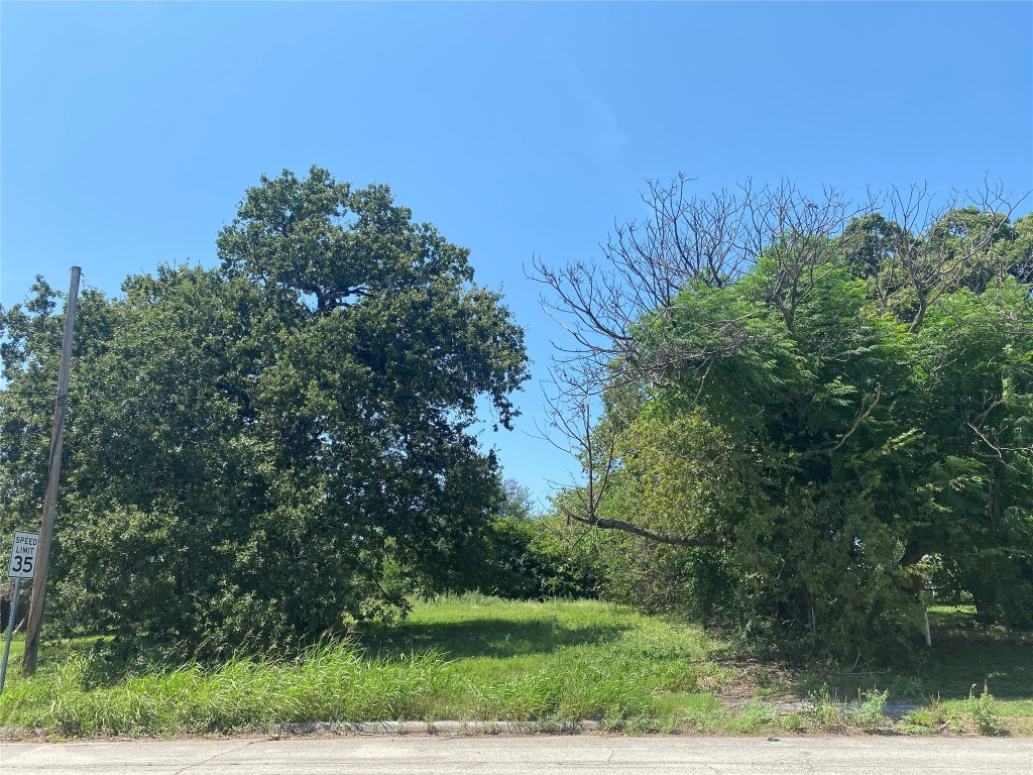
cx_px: 516
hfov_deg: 67.3
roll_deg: +0.0
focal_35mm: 26
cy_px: 388
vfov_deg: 53.1
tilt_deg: +14.5
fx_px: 776
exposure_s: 1/1779
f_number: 1.8
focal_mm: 4.25
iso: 32
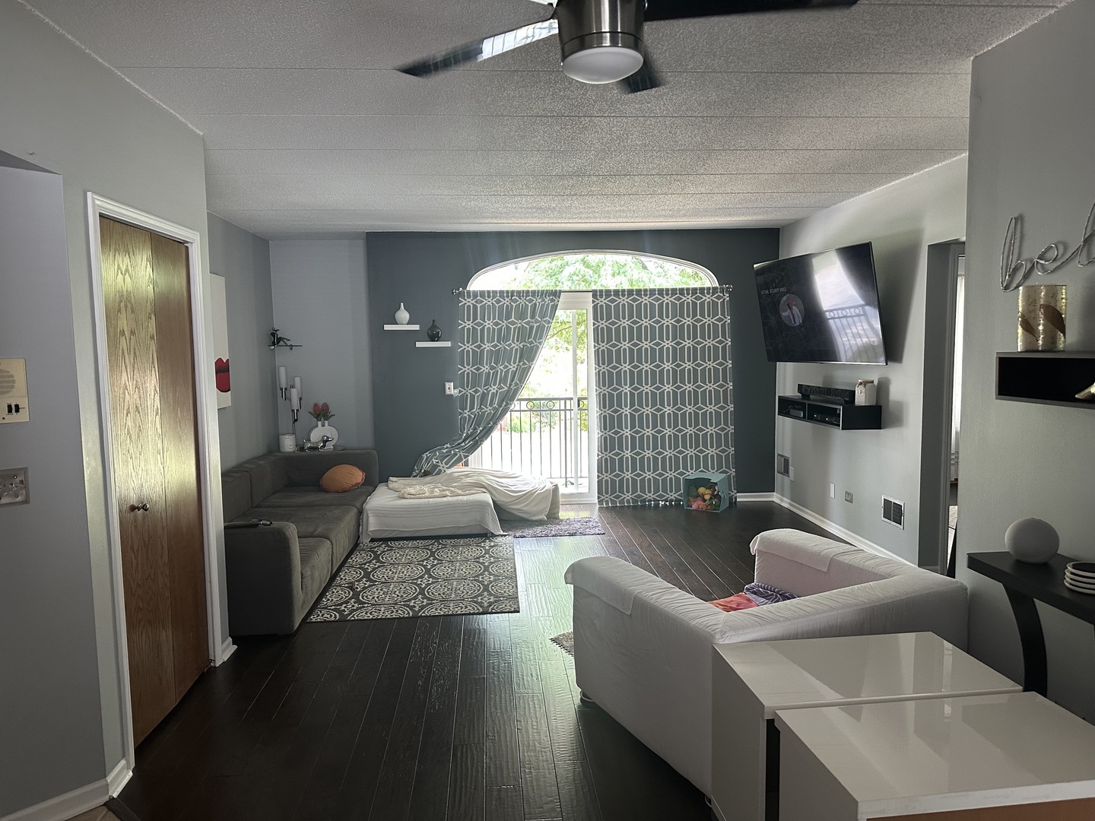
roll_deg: +0.7
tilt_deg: -4.6
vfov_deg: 56.8
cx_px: 548
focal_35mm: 24
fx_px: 759
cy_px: 410
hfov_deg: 71.6
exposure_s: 1/60
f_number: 1.78
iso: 250
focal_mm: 6.86
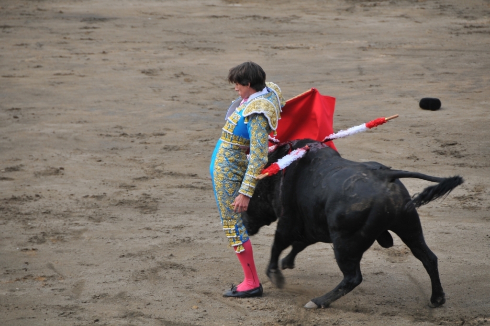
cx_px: 245
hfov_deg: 6.9
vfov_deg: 4.6
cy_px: 163
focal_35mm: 300
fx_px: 4078
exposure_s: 1/250
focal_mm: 200
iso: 250
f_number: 5.6
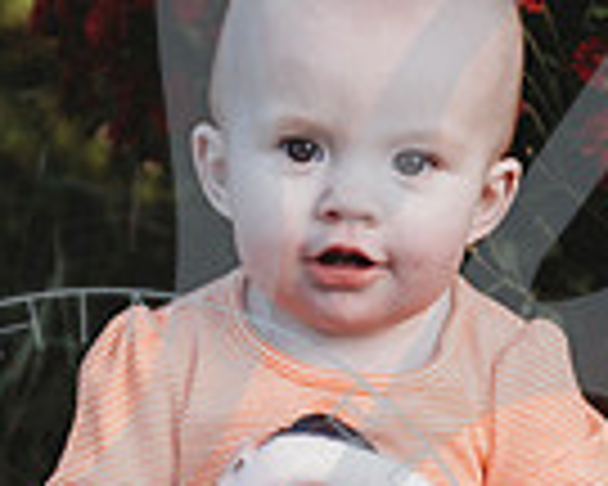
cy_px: 364
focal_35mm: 150
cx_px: 306
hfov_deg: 12.9
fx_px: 2699
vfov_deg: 10.3
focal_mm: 48
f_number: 2.8
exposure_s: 1/250
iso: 100
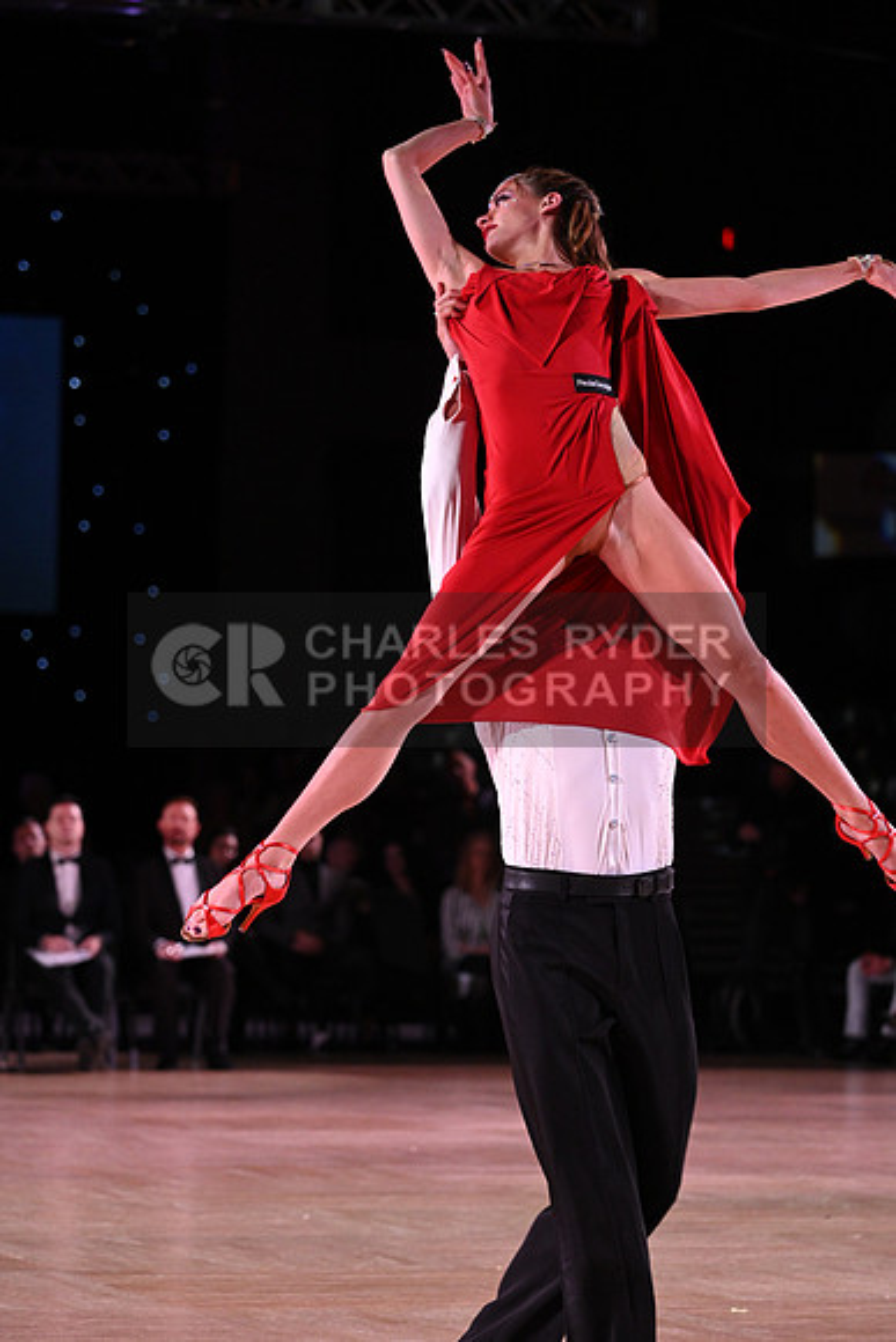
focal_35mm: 150
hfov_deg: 9.2
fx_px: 5596
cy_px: 671
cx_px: 448
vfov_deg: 13.7
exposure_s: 1/320
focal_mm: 150
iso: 3200
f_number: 4.8
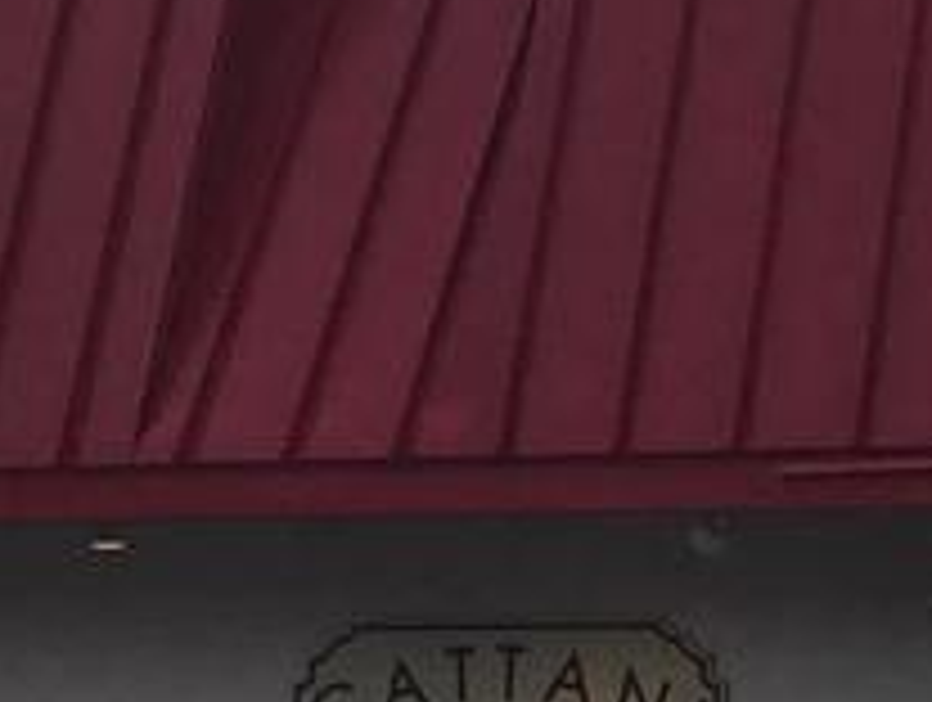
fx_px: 4127
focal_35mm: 153
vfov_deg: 9.7
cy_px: 216
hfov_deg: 12.7
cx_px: 964
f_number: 2.4
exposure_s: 1/1359
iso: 25
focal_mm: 3.3
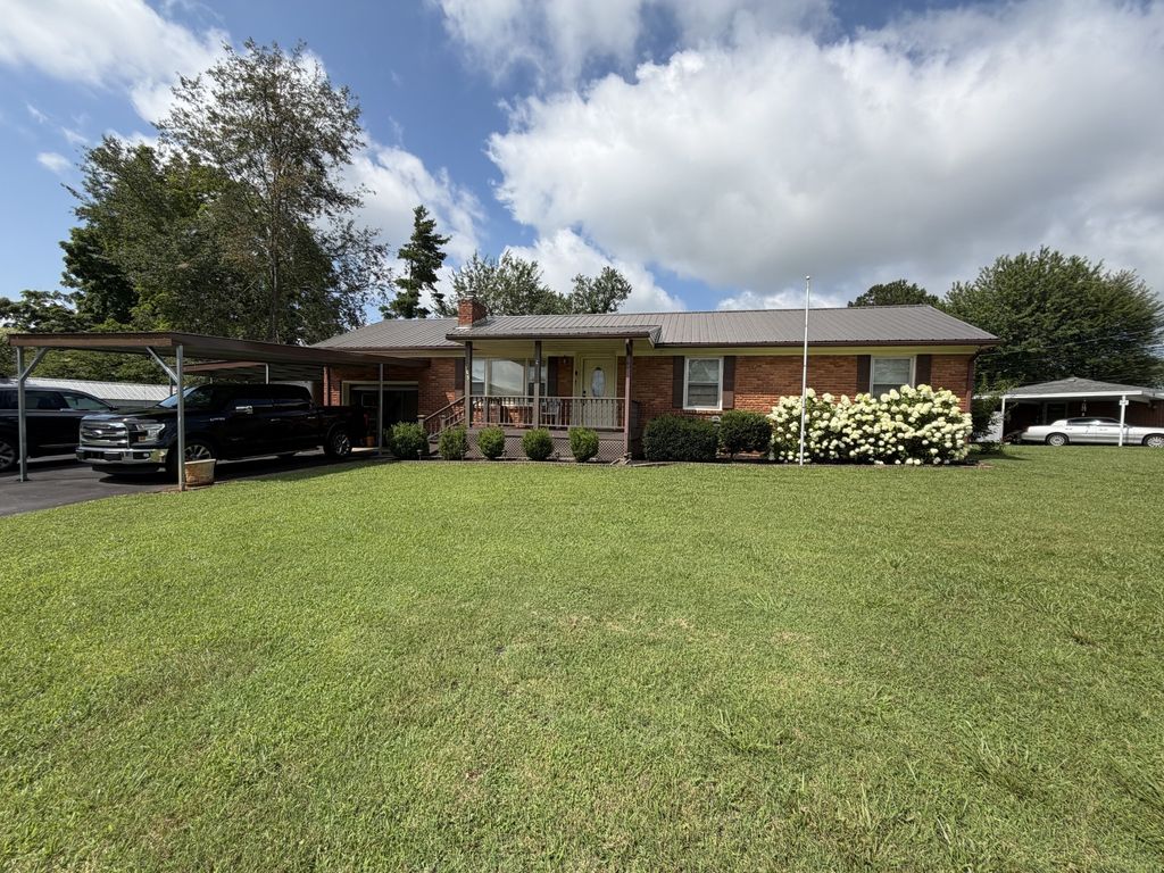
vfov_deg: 85.7
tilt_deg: -0.9
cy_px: 436
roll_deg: -1.5
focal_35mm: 14
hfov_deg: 102.1
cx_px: 582
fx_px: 471
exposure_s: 1/853
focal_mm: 2.22
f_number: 2.2
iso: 20
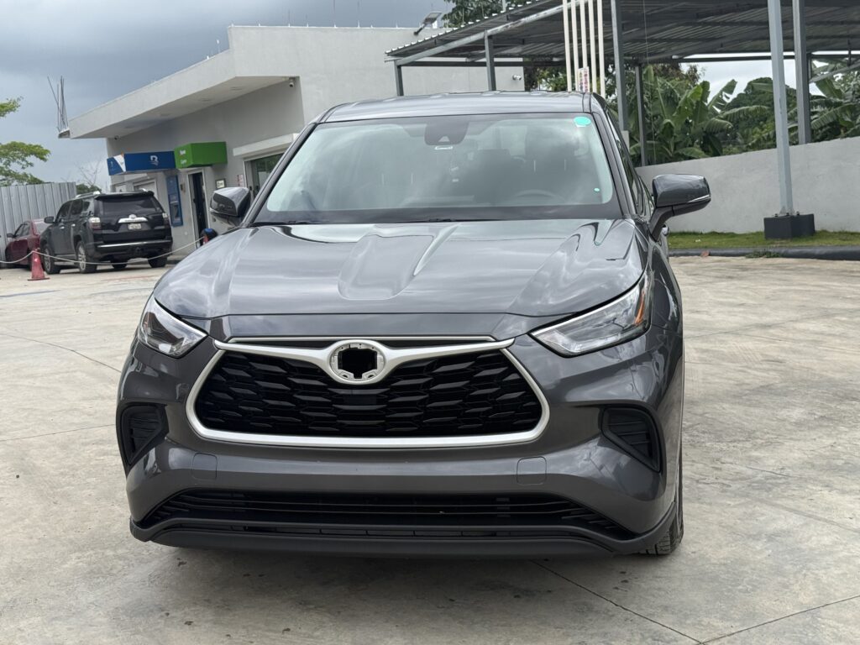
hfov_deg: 39.7
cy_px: 322
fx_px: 1193
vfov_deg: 30.3
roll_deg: +5.4
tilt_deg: -3.4
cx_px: 430
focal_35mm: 48
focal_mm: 6.76
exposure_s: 1/2976
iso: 64
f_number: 1.78
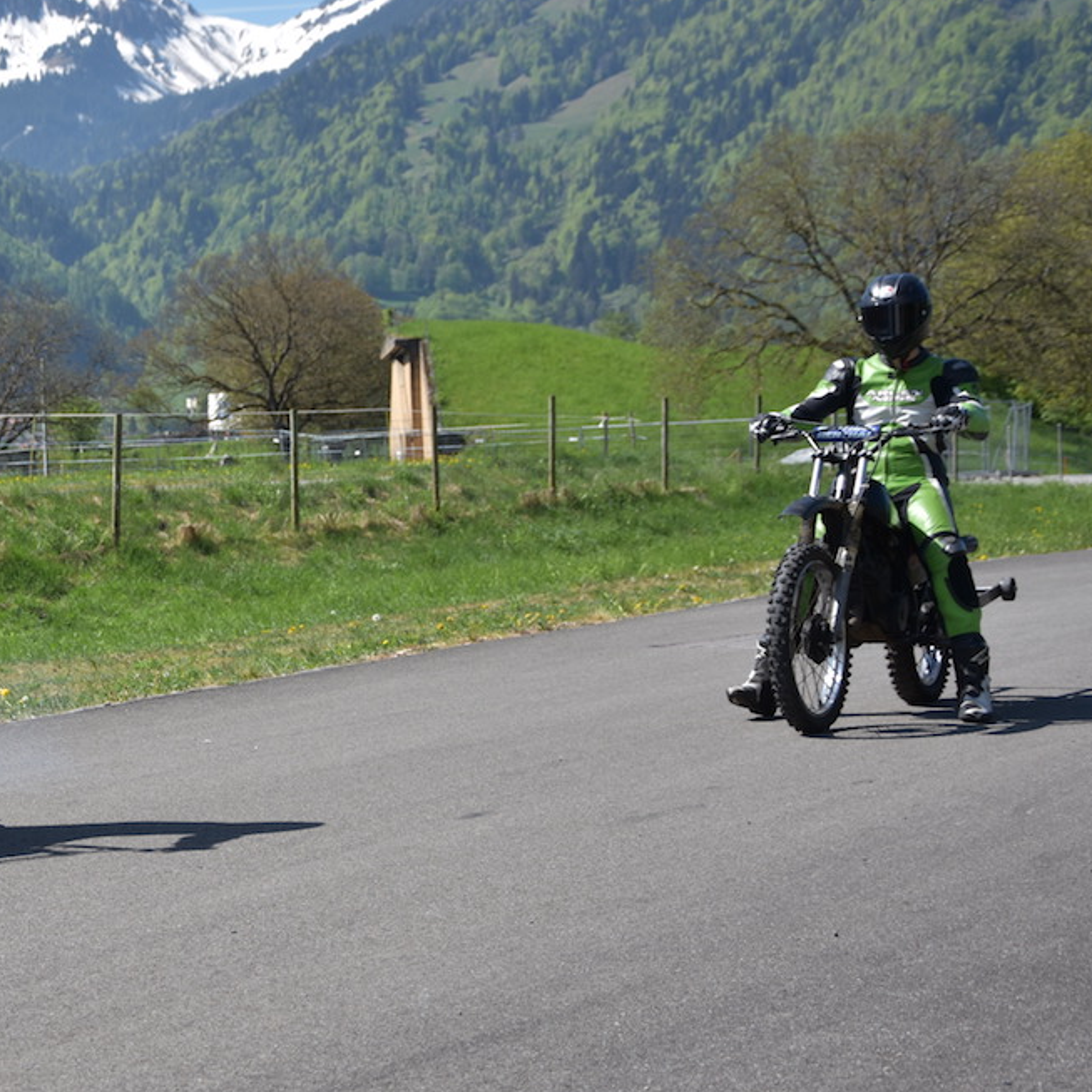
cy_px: 539
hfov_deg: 19.3
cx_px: 171
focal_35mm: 89
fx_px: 3171
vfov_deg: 19.5
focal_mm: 35
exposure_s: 1/640
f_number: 4.5
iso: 100
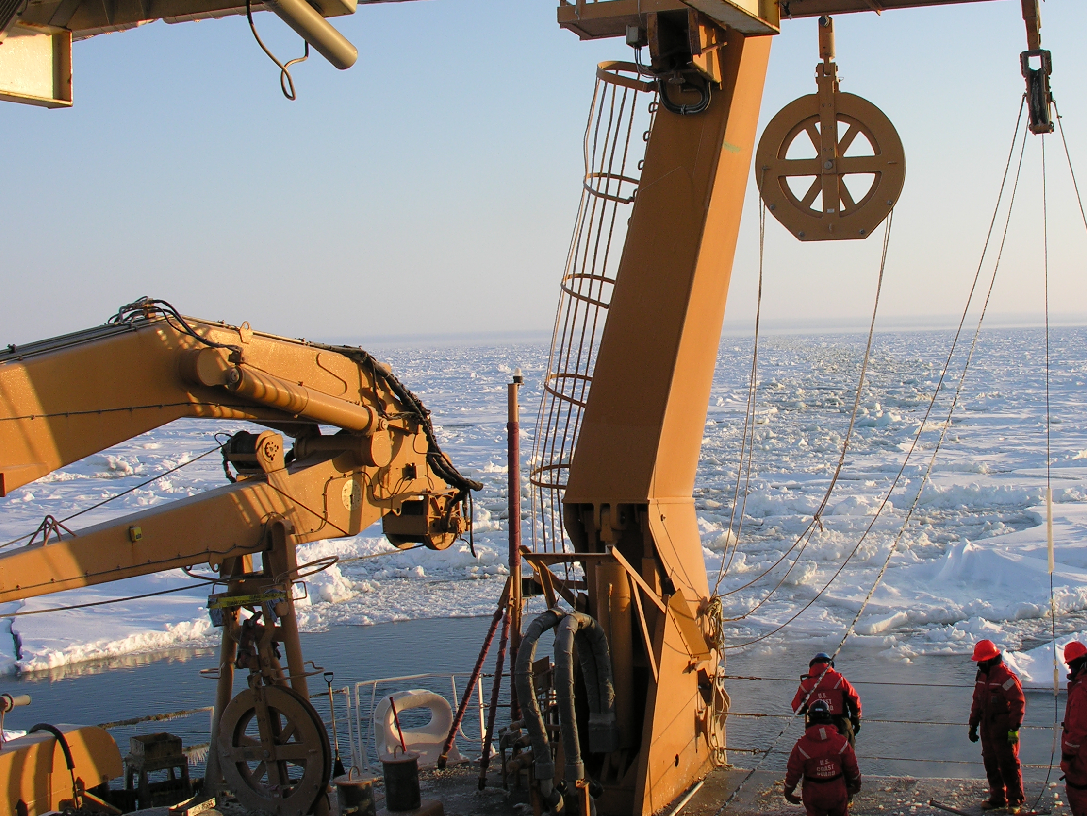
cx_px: 690
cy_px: 409
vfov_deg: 28.6
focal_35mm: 51
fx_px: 1601
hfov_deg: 37.2
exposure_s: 1/161
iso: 50
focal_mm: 8.9
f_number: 5
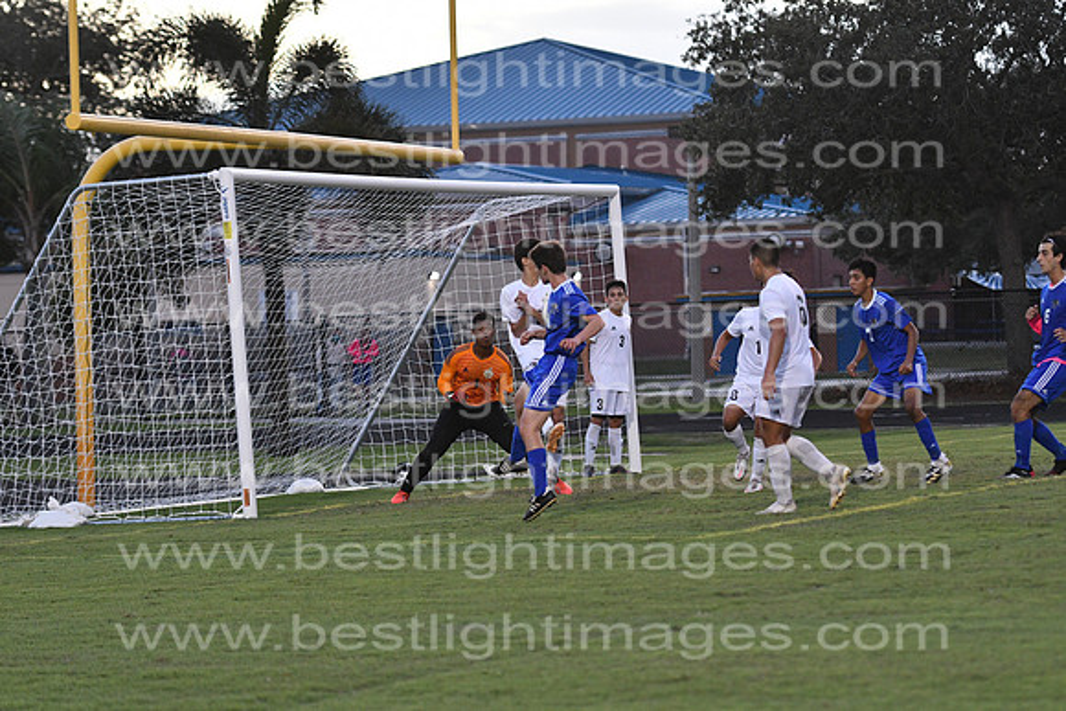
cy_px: 356
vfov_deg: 9.2
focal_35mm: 150
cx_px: 533
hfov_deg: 13.7
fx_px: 4442
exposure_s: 1/800
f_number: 3.2
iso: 1600
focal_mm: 100
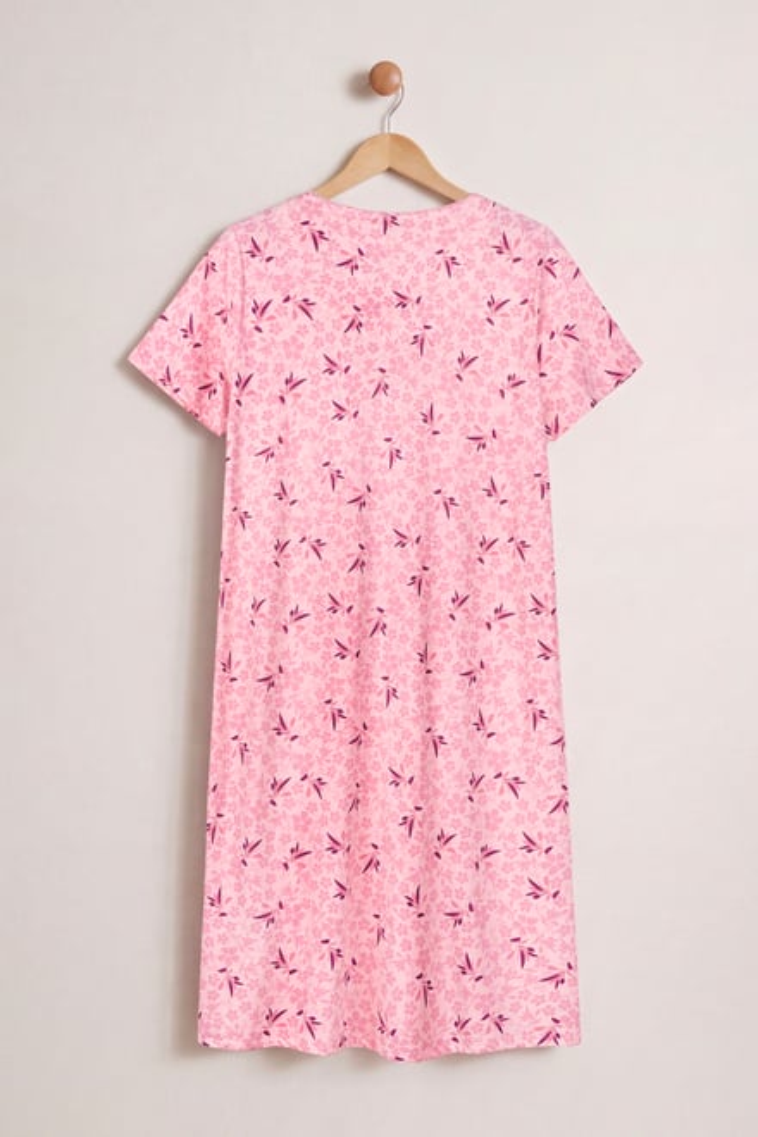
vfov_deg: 47.4
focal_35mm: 41
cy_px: 568
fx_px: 1295
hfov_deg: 32.6
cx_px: 379
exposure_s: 1/160
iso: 125
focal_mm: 41
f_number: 8
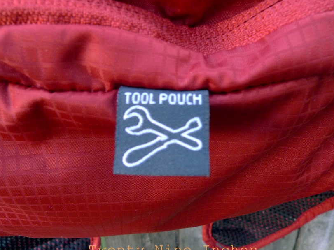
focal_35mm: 27
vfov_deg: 51.3
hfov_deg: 65.3
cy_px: 130
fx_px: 260
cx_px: 158
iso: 400
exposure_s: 1/60
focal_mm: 5.1
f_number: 4.5
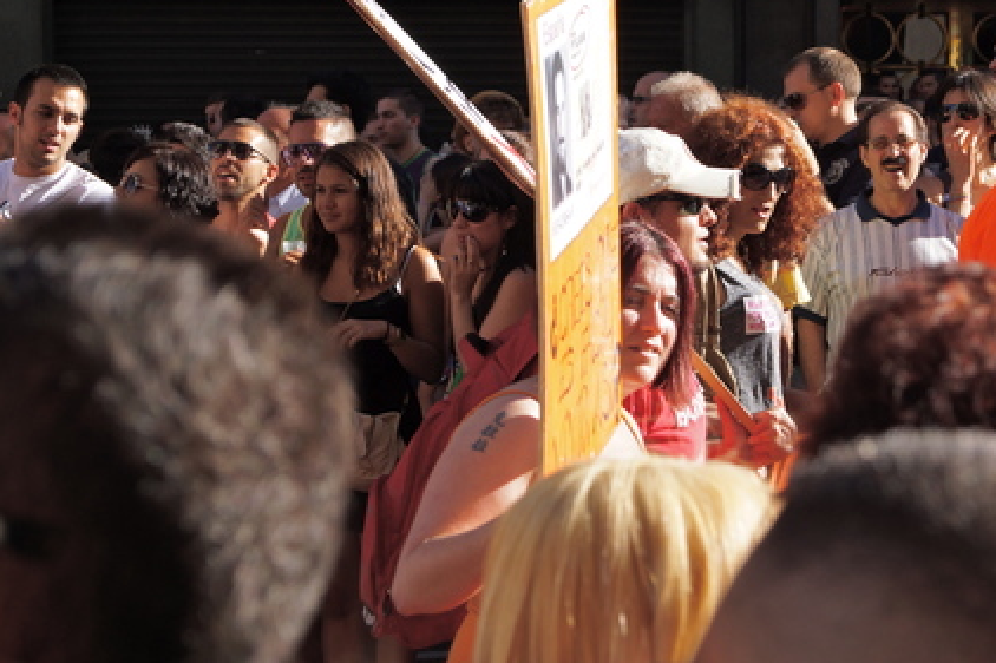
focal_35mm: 112
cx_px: 720
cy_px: 271
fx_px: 3097
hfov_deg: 18.2
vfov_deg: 12.2
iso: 200
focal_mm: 50
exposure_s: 1/500
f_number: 5.6
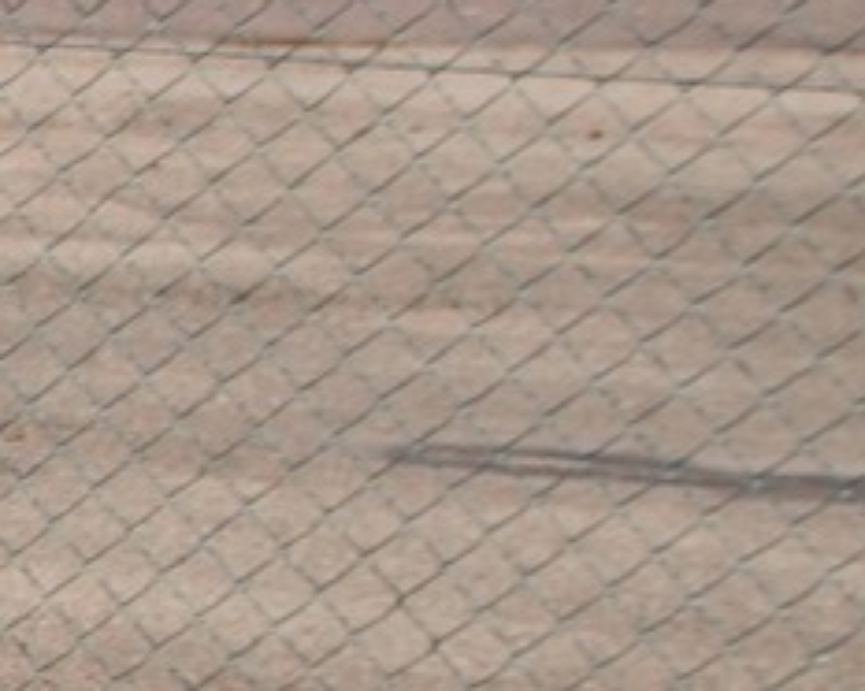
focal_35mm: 186
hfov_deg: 7.6
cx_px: -2498
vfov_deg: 8.2
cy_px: 936
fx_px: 4758
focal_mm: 24
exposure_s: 1/250
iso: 200
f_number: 8
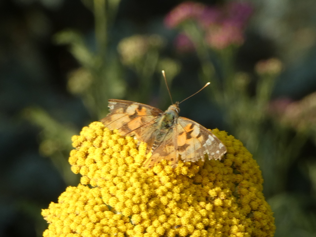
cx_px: 158
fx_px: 2821
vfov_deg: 4.8
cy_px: 118
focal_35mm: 309
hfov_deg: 6.4
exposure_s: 1/80
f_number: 5.6
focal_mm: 55.4
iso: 80
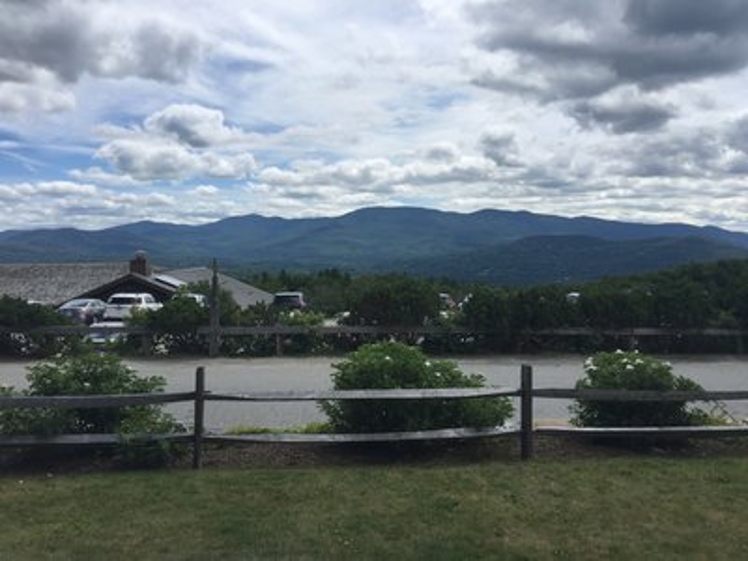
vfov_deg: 48.2
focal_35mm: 29
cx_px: 374
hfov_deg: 61.7
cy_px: 280
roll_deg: -0.5
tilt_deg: -1.2
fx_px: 627
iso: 32
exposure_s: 1/2639
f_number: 2.2
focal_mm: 4.15
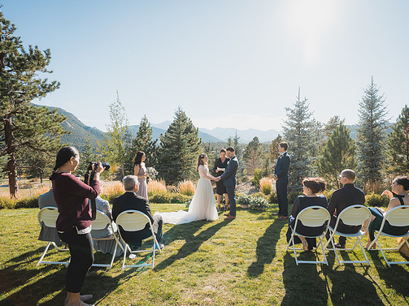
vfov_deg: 65.9
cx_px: 216
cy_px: 155
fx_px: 236
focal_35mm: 20
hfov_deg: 81.7
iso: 200
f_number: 2.8
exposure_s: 1/1600
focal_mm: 18
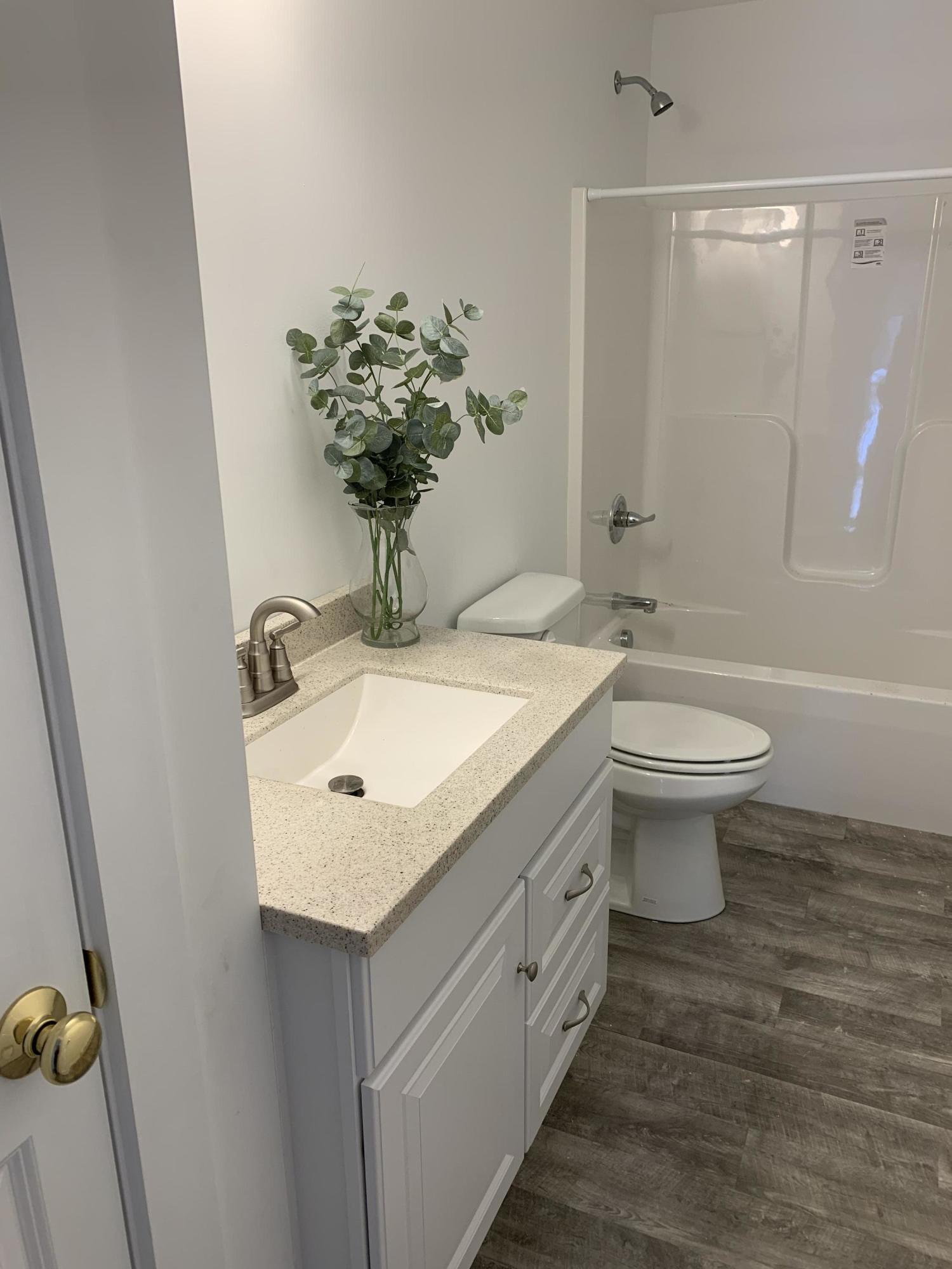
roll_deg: +0.6
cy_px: 634
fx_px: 953
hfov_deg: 53.1
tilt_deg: -17.3
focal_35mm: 26
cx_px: 476
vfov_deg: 67.3
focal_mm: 4.25
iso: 50
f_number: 1.8
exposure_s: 1/60
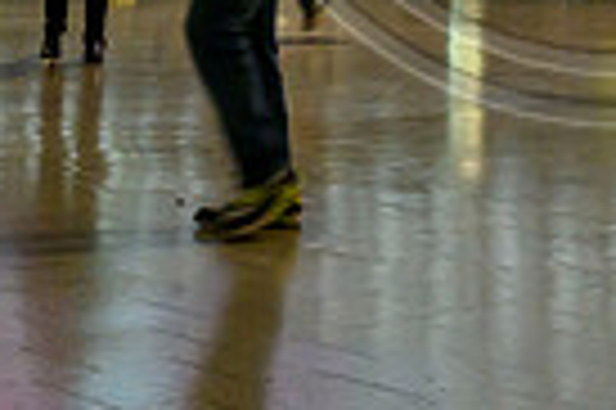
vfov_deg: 10.3
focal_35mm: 125
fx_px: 2136
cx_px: 634
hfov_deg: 16.0
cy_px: -340
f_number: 11
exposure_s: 1/50
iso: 1000
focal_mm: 29.5
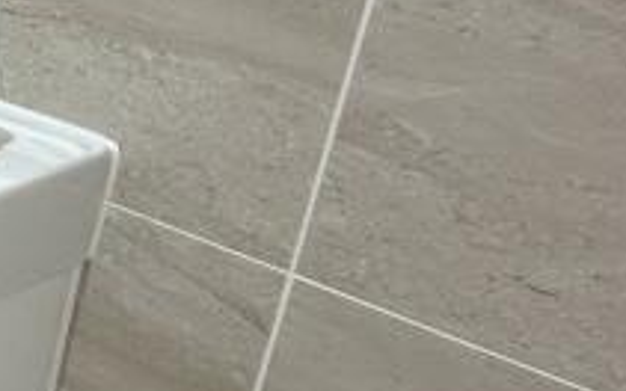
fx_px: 1229
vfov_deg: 17.7
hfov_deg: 17.1
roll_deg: +1.5
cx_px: -727
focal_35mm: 72
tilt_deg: -18.6
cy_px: 9
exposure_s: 1/99
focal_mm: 2.22
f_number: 2.2
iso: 125
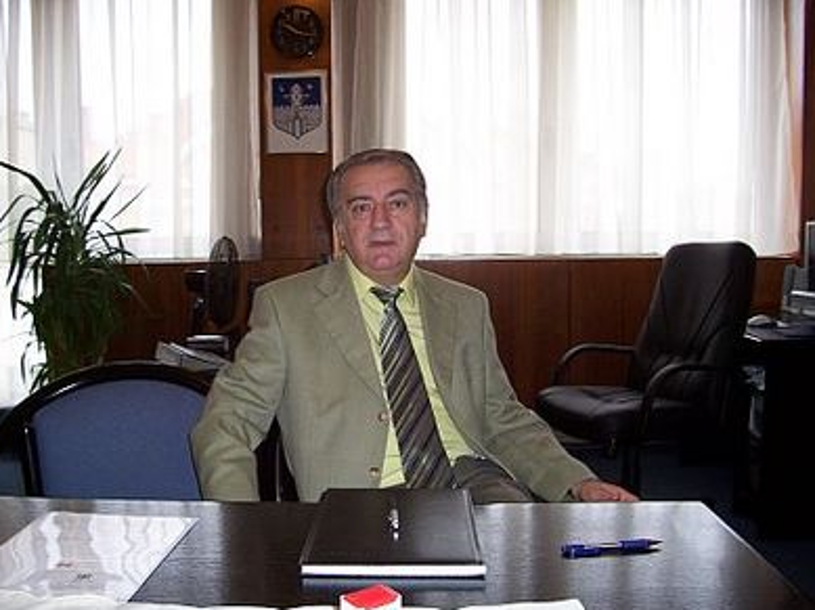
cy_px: 312
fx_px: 823
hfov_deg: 52.7
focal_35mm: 35
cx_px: 398
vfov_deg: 40.6
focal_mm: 5.6
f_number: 2.7
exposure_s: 1/60
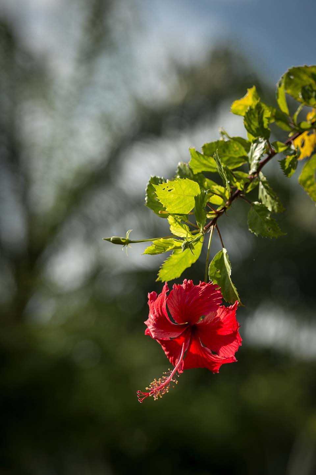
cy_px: 238
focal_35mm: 150
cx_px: 158
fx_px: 1977
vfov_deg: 13.7
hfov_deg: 9.1
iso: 250
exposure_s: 1/1250
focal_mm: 150
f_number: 7.1
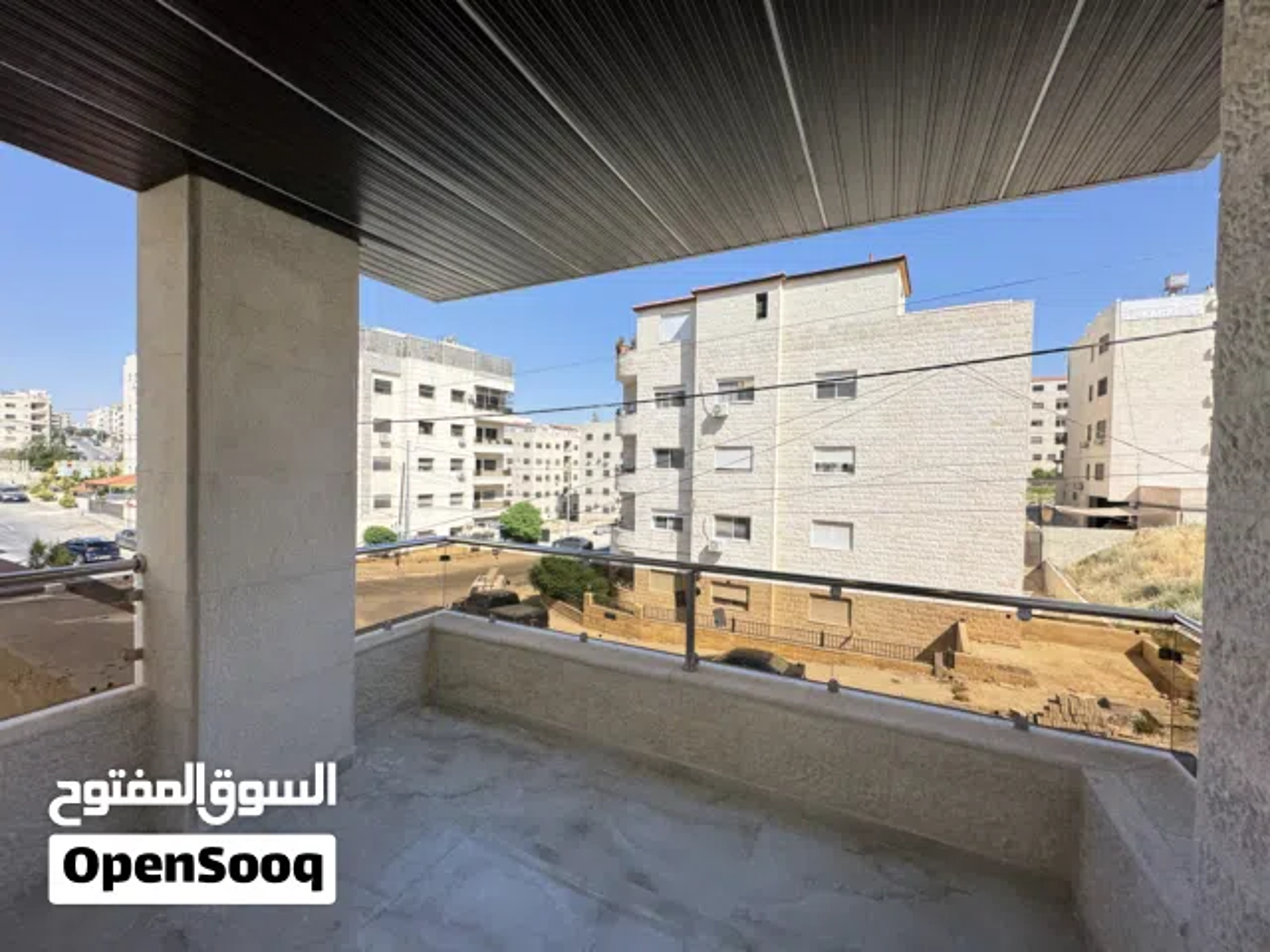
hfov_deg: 102.1
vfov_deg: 85.7
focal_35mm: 14
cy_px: 476
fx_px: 514
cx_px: 635
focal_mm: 2.22
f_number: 2.2
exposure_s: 1/1536
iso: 40
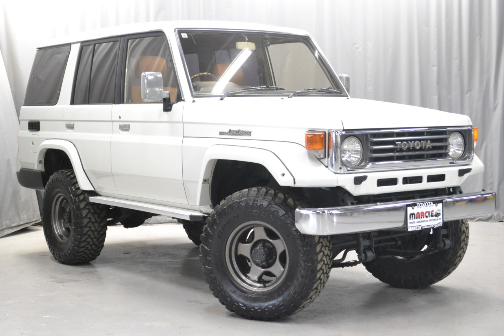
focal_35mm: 60
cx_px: 252
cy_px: 168
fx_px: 840
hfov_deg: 33.4
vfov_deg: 22.6
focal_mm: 40
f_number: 5.3
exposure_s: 1/40
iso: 3200
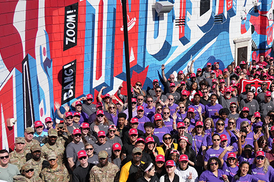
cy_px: 127
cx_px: 207
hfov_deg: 33.2
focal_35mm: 59
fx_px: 449
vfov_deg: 22.9
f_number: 4
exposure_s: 1/8000
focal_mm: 30
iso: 500
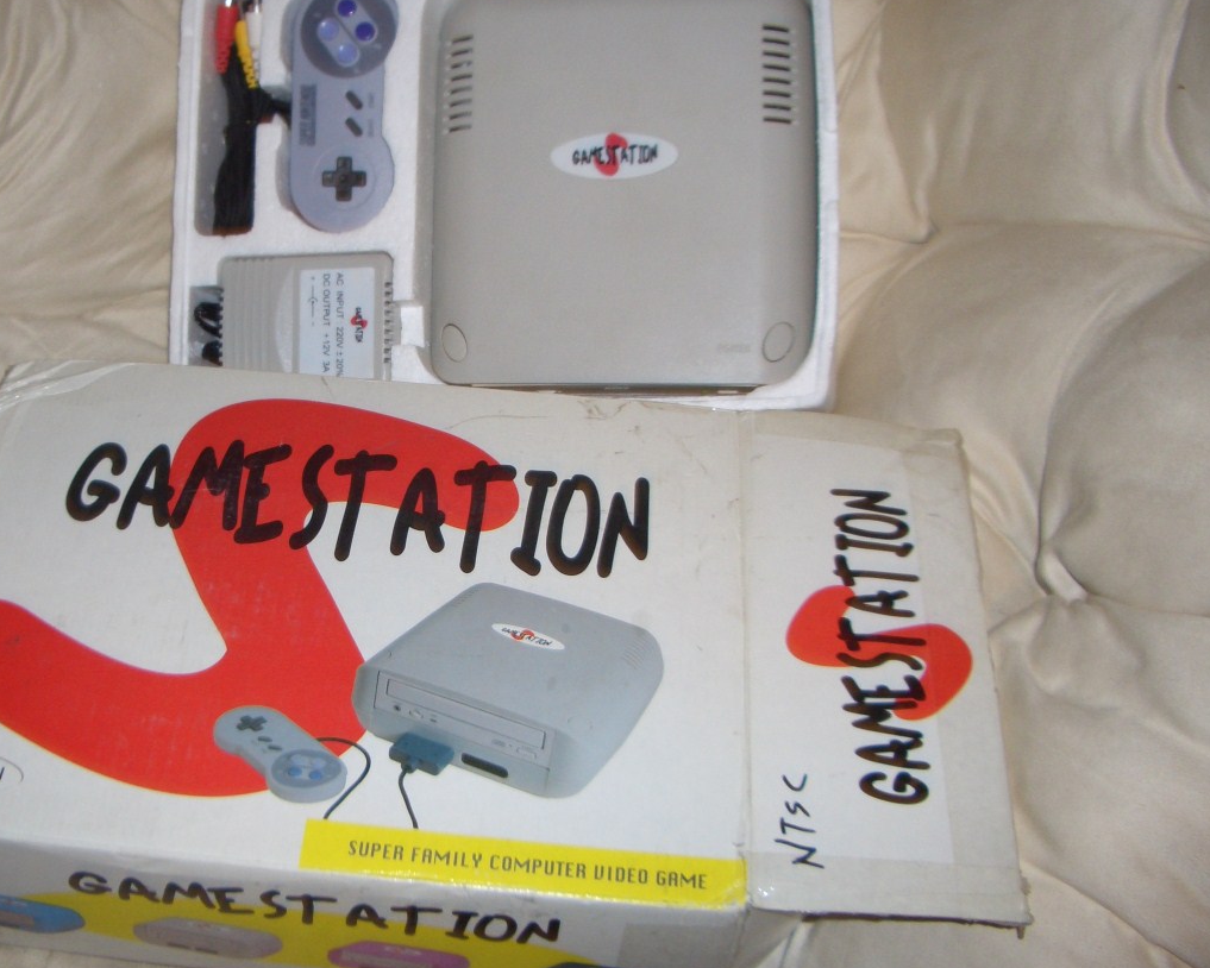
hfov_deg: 42.6
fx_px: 1540
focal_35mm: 43
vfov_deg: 34.9
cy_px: 479
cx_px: 453
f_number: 2.6
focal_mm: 5.8
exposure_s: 1/60
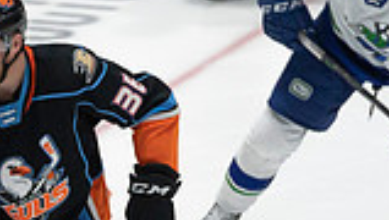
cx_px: -368
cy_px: 505
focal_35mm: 1028
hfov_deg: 2.1
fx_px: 10620
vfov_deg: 1.2
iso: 1250
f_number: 4
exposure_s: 1/800
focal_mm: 200
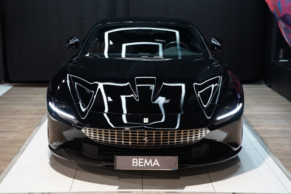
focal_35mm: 64
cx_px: 146
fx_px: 518
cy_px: 97
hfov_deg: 31.4
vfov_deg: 21.2
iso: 1000
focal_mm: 64.1
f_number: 2.8
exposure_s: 1/60
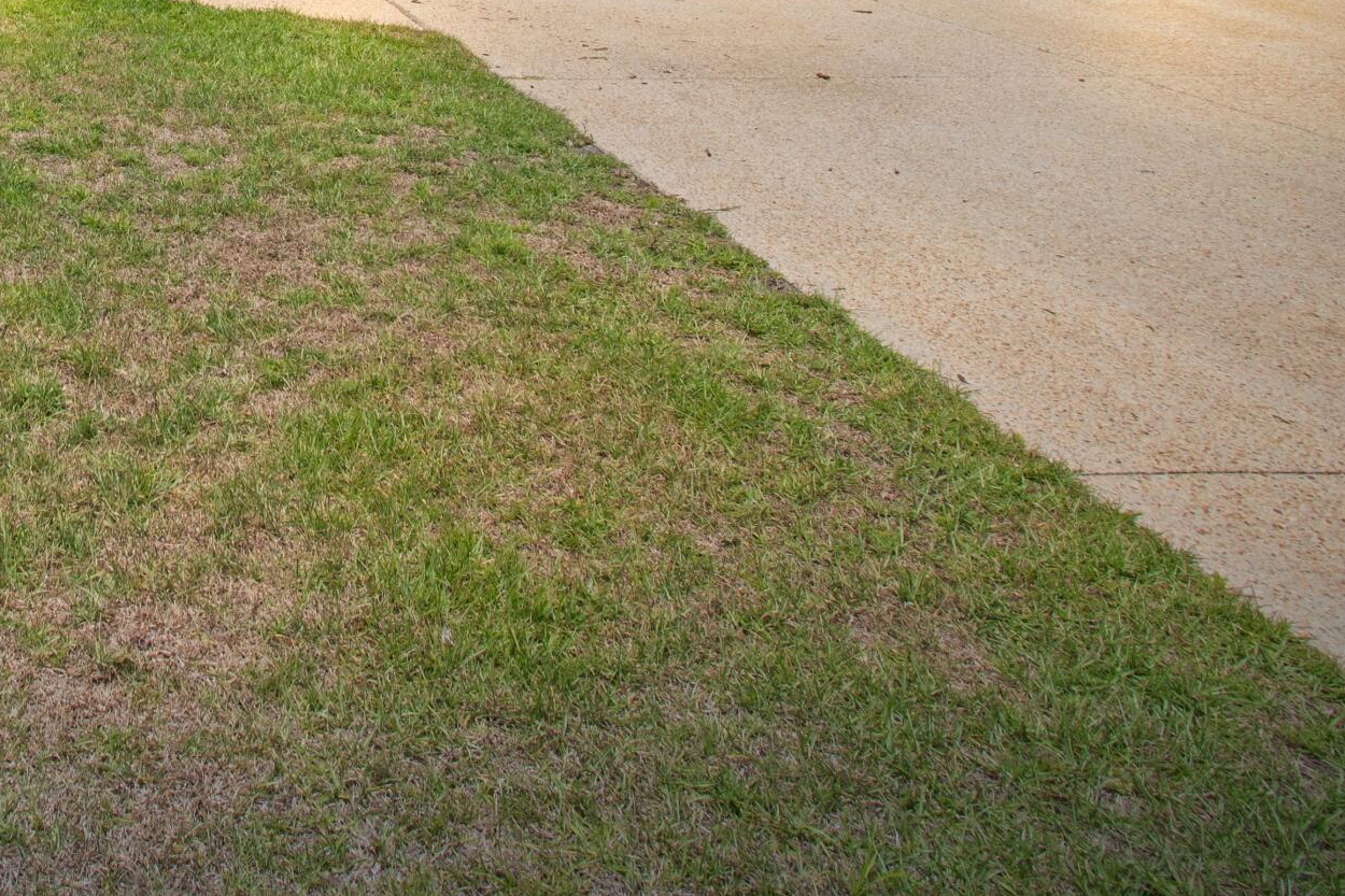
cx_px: 52
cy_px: -177
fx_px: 1345
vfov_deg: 31.1
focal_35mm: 36
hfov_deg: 46.1
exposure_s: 1/320
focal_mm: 10
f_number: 9
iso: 100
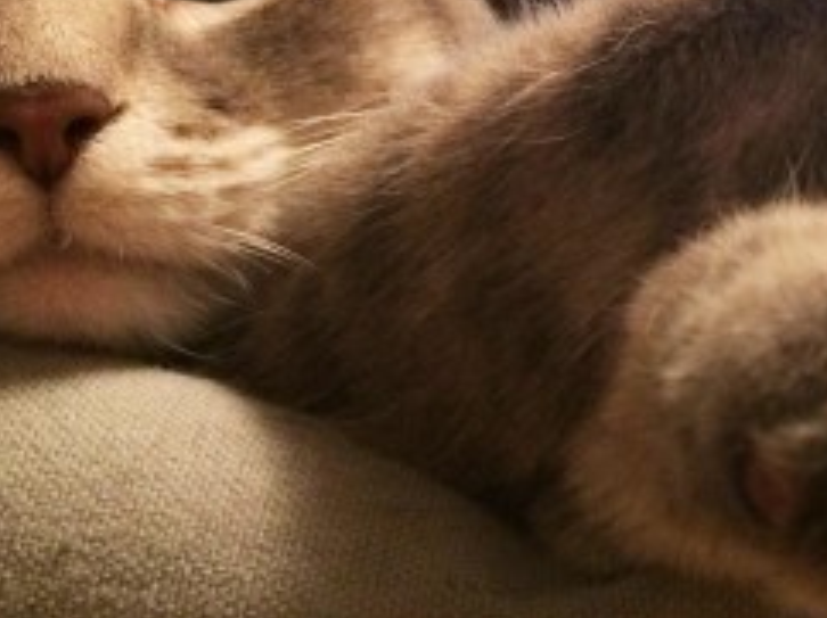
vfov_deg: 18.4
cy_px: 20
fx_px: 1862
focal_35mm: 78
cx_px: 554
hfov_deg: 24.9
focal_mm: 4.15
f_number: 2.2
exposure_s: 1/15
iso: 400
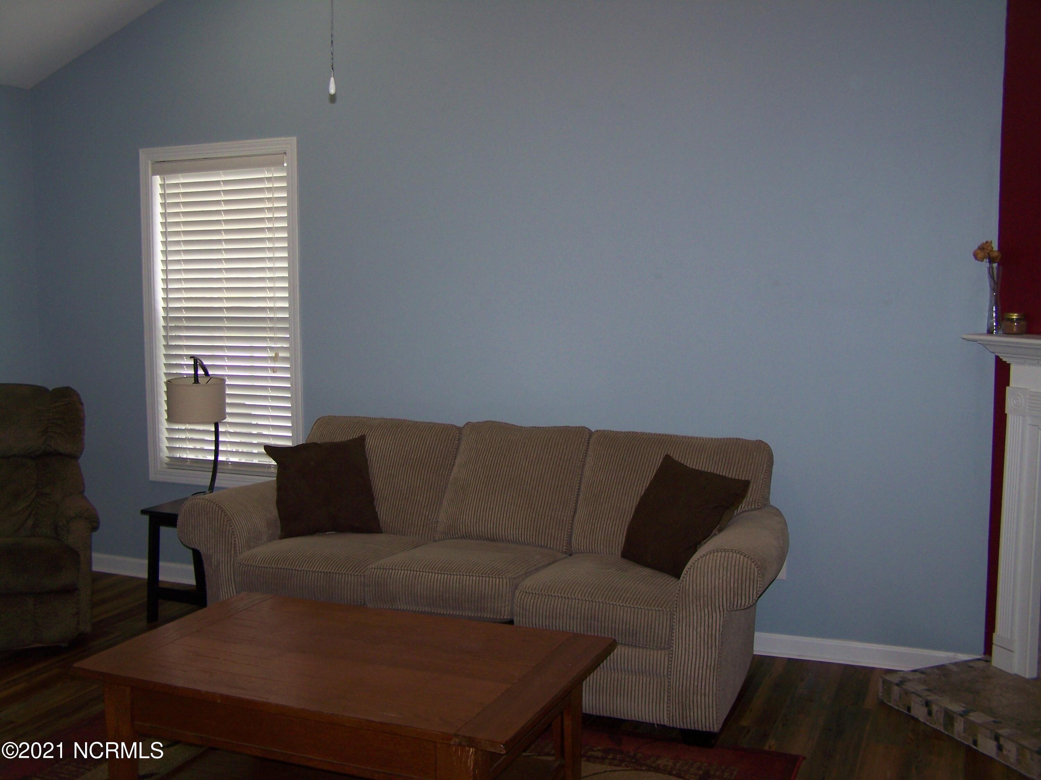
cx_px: 520
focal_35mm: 38
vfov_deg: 37.7
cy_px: 390
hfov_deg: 49.0
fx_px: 1143
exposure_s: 1/60
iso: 80
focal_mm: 6.3
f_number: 2.8
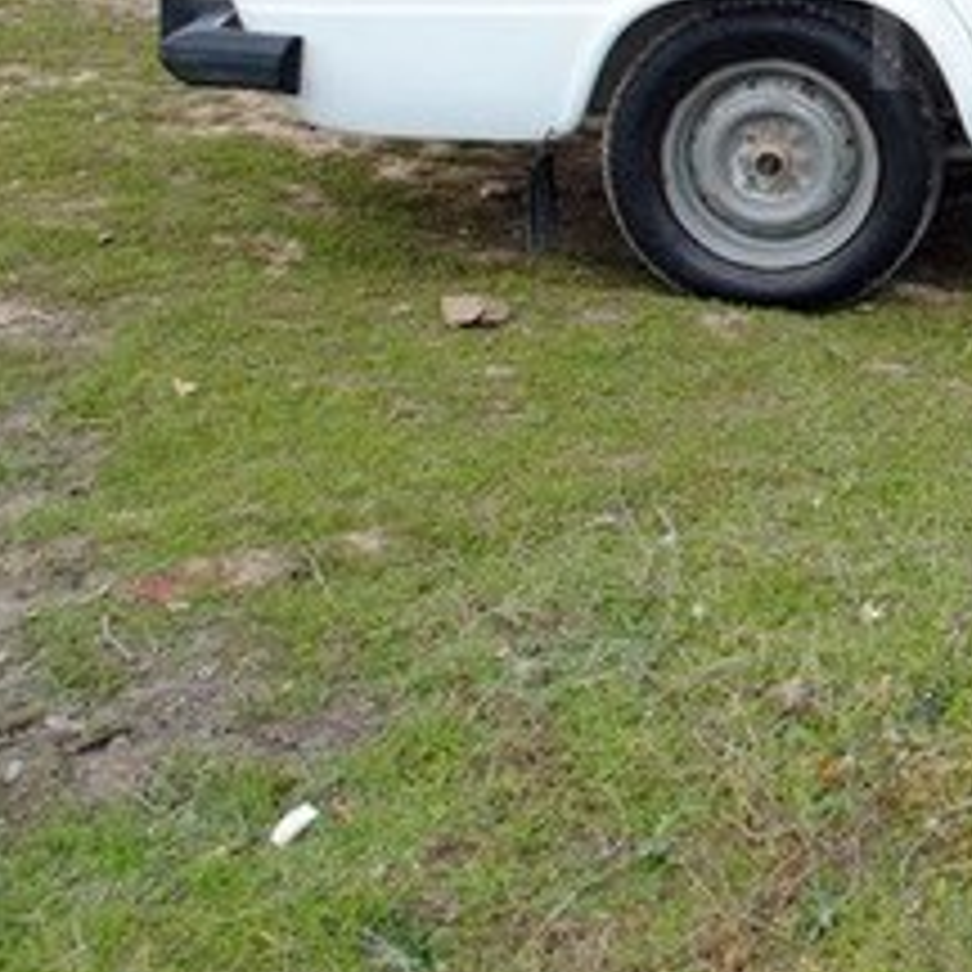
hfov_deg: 20.2
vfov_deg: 21.5
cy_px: 22
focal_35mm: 78
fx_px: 2478
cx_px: 1296
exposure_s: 1/125
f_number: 9
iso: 200
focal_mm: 20
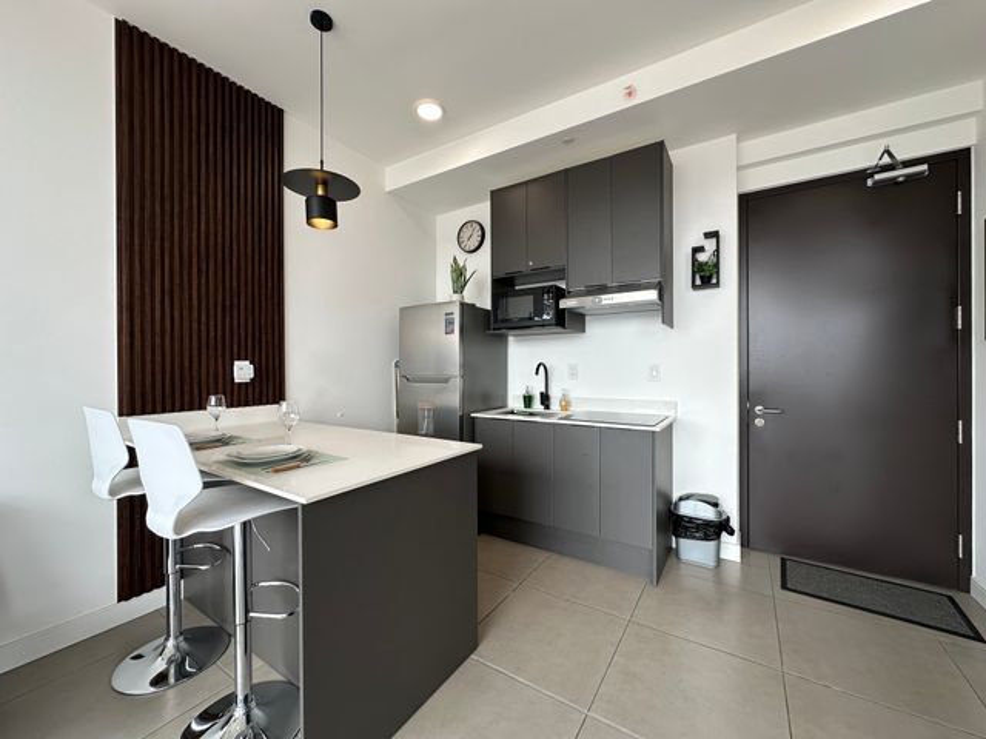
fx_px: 399
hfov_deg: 102.1
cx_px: 493
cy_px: 370
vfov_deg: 85.7
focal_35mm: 14
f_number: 2.2
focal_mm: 2.22
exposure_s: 1/149
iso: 40
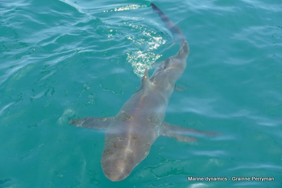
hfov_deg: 22.1
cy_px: 94
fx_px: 721
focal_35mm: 92
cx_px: 141
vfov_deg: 14.9
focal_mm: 33.51
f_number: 3.8
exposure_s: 1/640
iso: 125
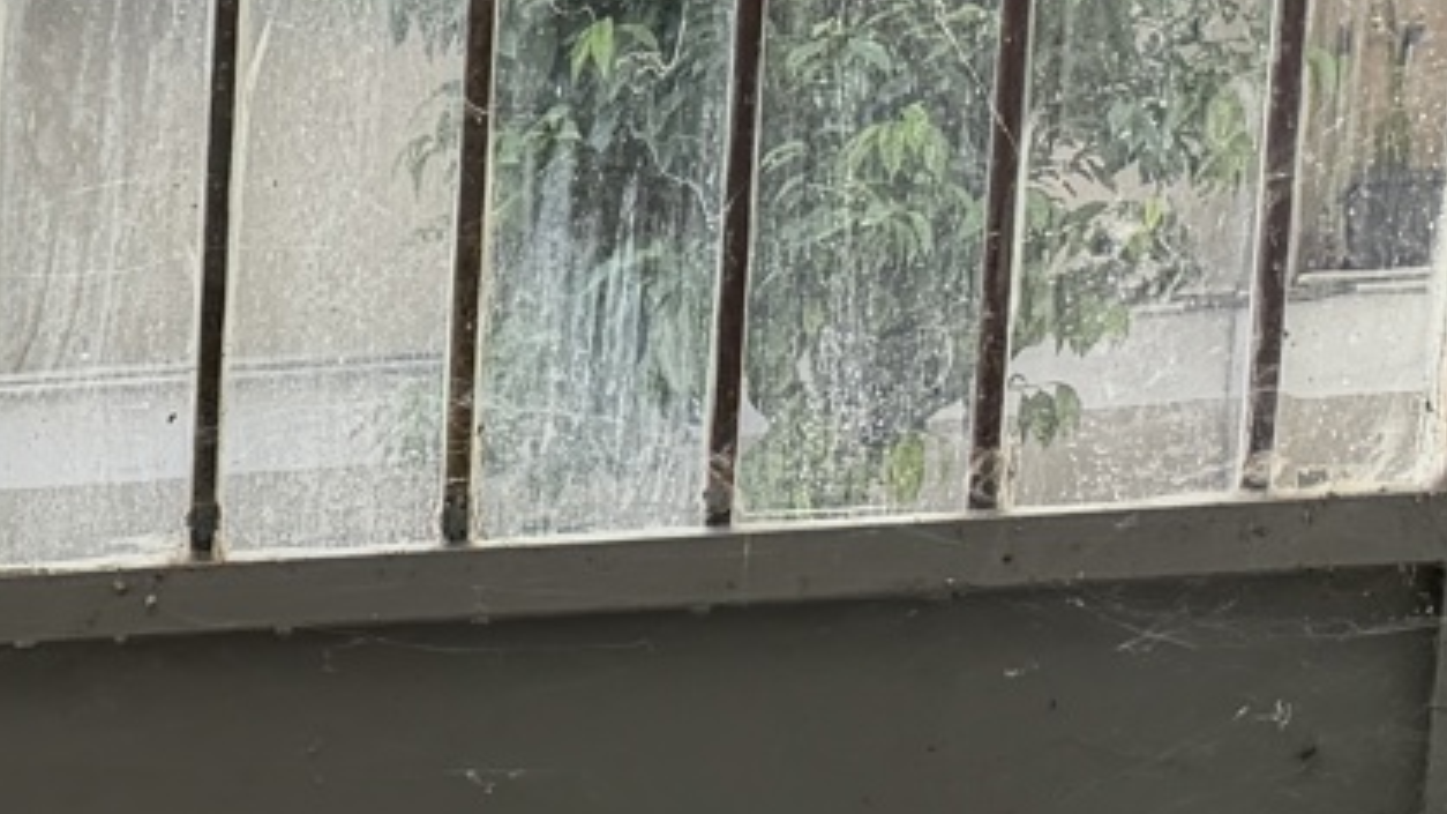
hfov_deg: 14.5
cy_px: 1832
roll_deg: +0.7
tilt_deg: -8.4
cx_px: -1523
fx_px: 4604
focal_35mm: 120
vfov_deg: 9.2
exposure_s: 1/702
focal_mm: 6.76
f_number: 1.78
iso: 100
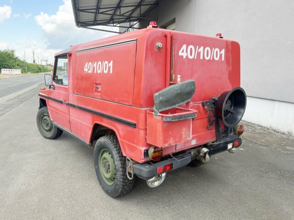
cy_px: 110
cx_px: 147
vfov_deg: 53.1
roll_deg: -0.6
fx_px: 221
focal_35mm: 26
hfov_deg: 67.3
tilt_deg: -9.0
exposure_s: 1/575
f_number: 1.5
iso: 50
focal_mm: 5.7
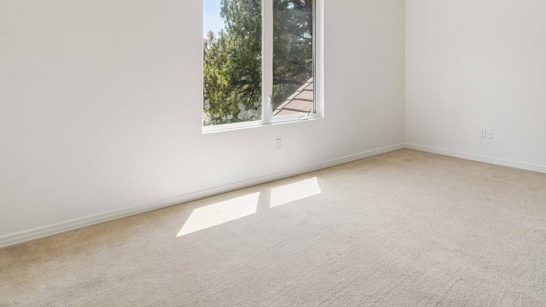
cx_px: 342
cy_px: 74
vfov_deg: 44.4
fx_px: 362
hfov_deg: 72.8
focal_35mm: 25
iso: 800
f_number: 8
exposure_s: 1/50
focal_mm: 10
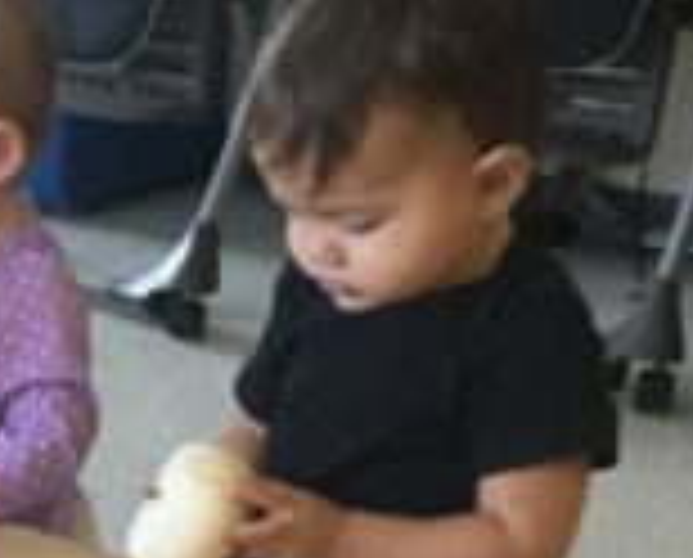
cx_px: -238
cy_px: 551
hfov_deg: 18.1
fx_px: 2015
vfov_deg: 15.5
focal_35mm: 98
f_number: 2.4
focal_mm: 3.3
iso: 40
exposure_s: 1/30
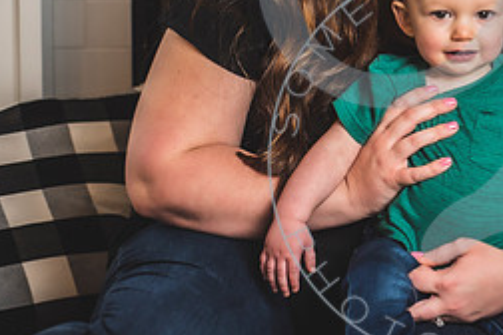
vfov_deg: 11.7
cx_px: 575
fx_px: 1621
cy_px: -7
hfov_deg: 17.0
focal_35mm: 116
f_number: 2.8
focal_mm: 50
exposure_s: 1/125
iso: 200
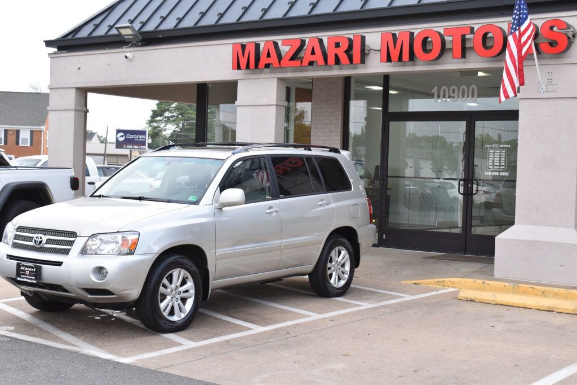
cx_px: 288
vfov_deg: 23.8
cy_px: 192
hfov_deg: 35.1
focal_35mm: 57
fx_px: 913
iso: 400
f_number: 8
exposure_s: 1/160
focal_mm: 38
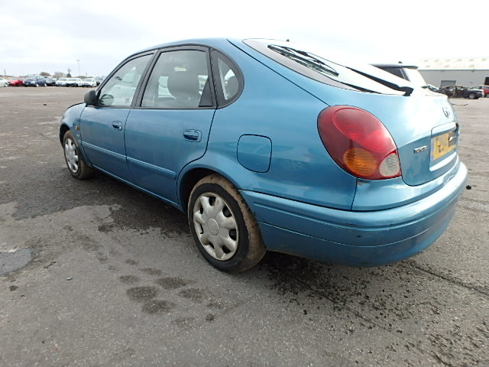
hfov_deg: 79.0
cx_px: 244
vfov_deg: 63.4
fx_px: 297
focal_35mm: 21
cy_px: 184
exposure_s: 1/100
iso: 125
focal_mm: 3.7
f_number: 3.5
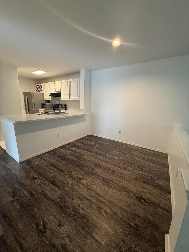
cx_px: 94
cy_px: 126
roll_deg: -1.9
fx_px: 102
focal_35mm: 14
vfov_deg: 102.1
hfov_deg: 85.7
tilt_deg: -12.1
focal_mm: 2.22
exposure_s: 1/60
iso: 250
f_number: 2.2
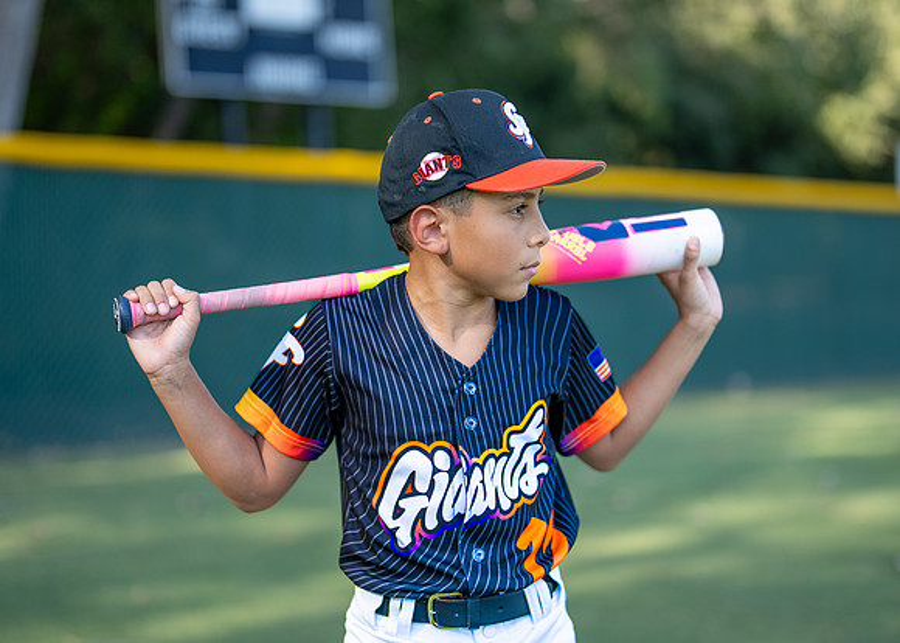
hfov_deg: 28.9
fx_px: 1745
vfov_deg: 20.9
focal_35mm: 68
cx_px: 478
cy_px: 315
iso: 160
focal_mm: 50
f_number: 1.2
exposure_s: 1/2000
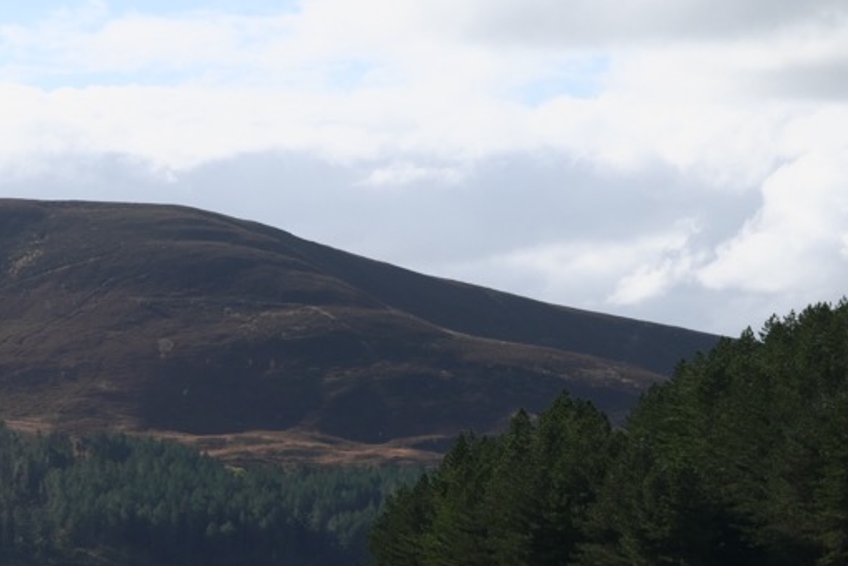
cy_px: 488
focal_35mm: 174
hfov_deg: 11.4
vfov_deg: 7.9
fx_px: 4098
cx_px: -353
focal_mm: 37
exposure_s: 1/250
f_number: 8
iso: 64
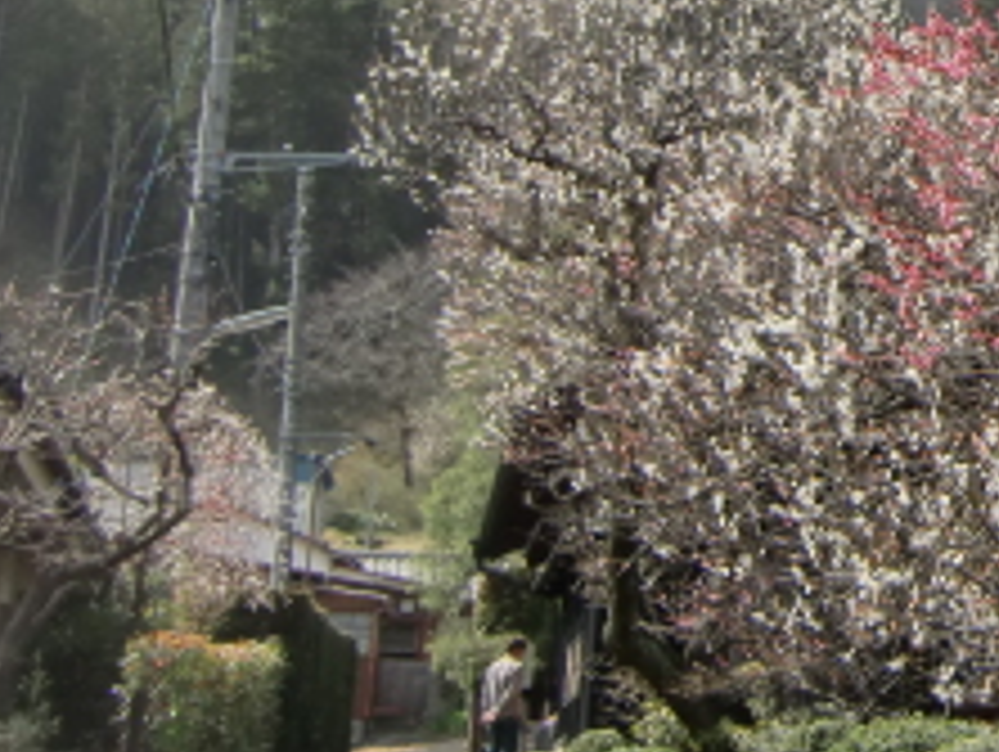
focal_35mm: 98
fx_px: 2831
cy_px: -32
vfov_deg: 14.8
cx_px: 1350
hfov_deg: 18.4
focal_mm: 6.1
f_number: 3.6
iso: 64
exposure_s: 1/500
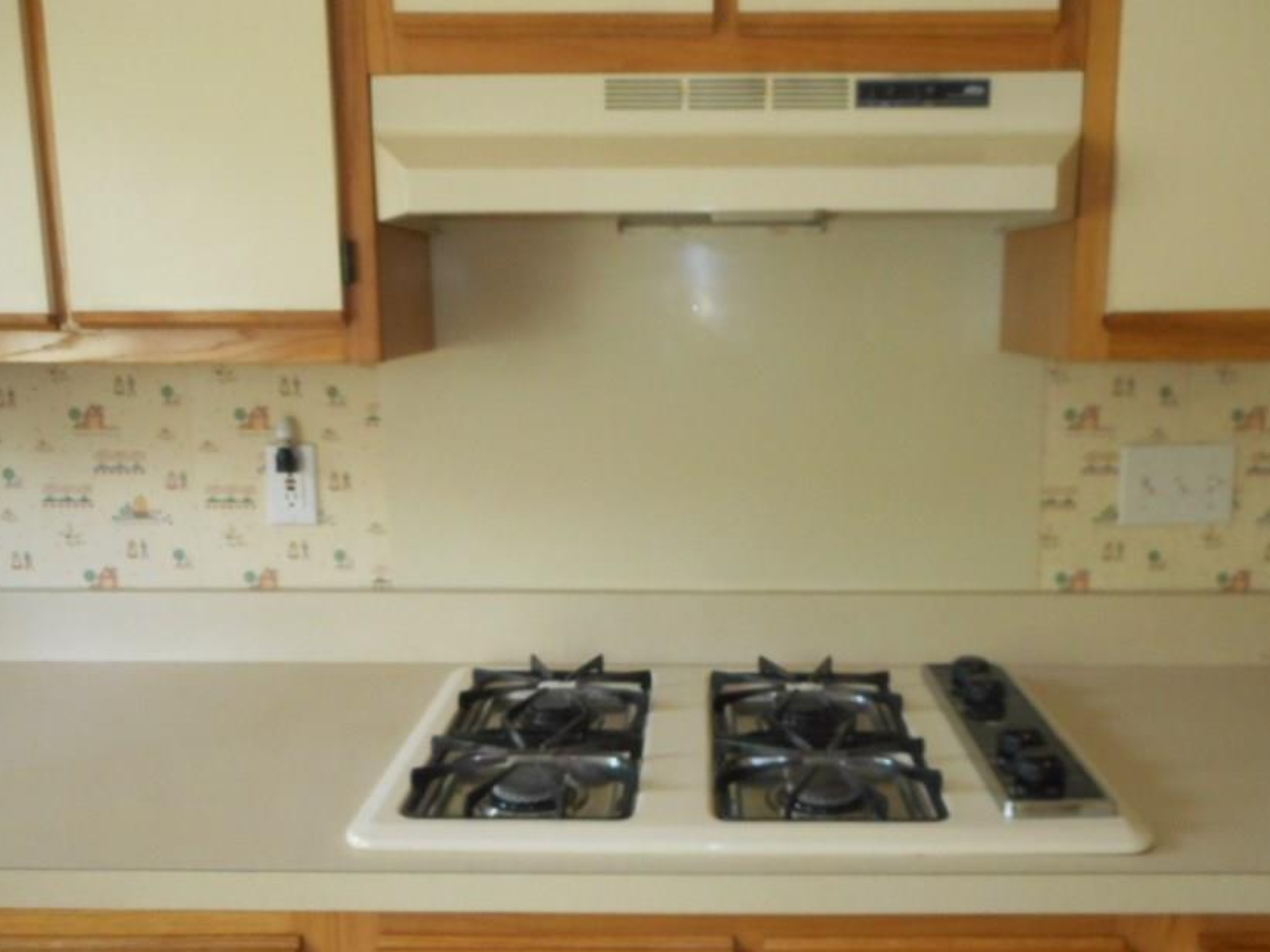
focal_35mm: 31
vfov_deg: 45.4
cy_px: 514
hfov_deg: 58.3
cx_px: 678
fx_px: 1137
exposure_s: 1/30
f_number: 3.7
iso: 400
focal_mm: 4.5
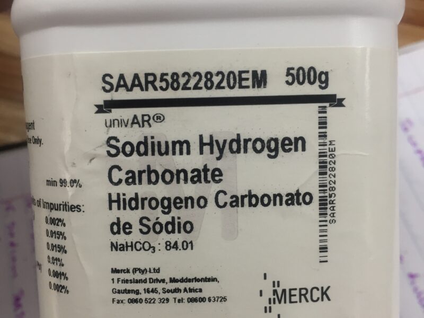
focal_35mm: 29
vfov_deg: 48.2
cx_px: 212
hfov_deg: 61.7
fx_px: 355
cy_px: 159
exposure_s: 1/33
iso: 80
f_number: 2.2
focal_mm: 4.15
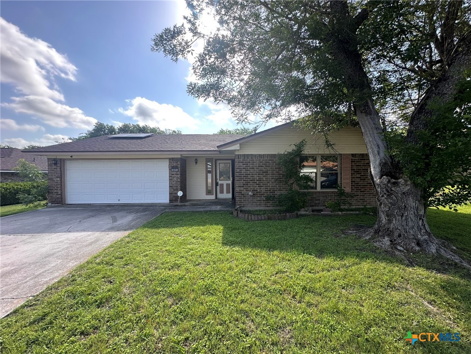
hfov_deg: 102.1
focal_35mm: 14
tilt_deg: -0.3
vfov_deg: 85.7
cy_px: 177
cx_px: 236
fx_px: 190
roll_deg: -0.1
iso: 40
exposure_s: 1/633
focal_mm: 2.22
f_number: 2.2
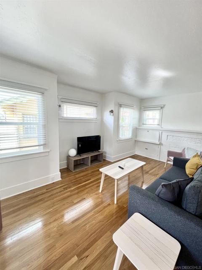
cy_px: 135
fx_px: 101
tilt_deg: -6.5
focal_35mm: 13
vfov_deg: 106.2
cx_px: 101
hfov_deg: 89.9
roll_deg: -1.0
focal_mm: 1.57
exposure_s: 1/120
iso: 160
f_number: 1.8
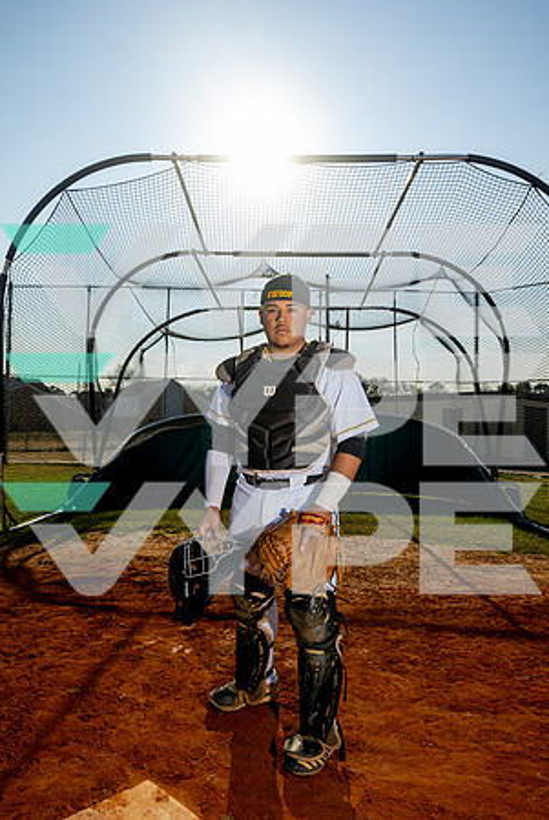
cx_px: 274
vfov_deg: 69.3
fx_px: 593
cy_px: 410
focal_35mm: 26
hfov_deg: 49.7
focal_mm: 26
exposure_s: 1/320
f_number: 6.3
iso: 50
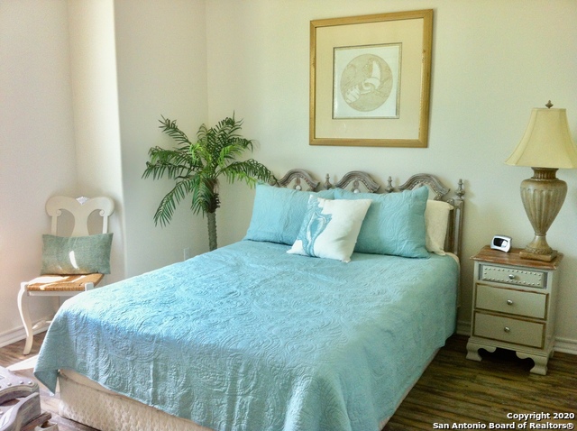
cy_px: 216
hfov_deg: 52.7
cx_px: 288
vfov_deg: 40.6
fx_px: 583
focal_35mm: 35
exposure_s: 1/60
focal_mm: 3.85
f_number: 2.8
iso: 100
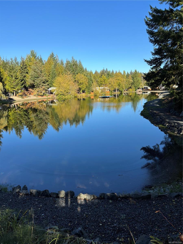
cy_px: 122
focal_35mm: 26
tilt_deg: -11.2
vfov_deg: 67.3
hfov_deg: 53.1
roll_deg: +1.2
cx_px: 92
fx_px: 183
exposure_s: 1/1876
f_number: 1.6
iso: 50
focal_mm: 5.96
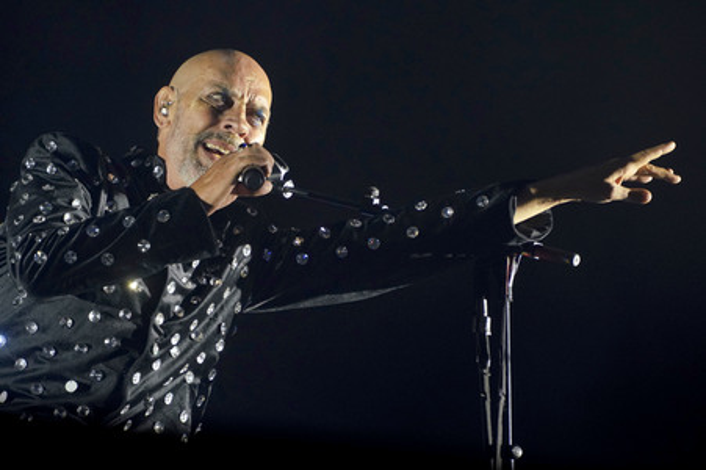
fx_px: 3919
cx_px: 353
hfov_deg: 10.3
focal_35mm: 200
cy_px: 235
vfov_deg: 6.9
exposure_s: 1/80
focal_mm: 200
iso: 1600
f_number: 5.6
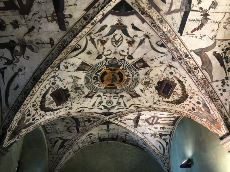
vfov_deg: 48.2
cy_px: 86
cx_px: 115
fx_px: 193
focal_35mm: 29
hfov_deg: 61.7
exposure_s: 1/33
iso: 50
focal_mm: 4.15
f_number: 2.2
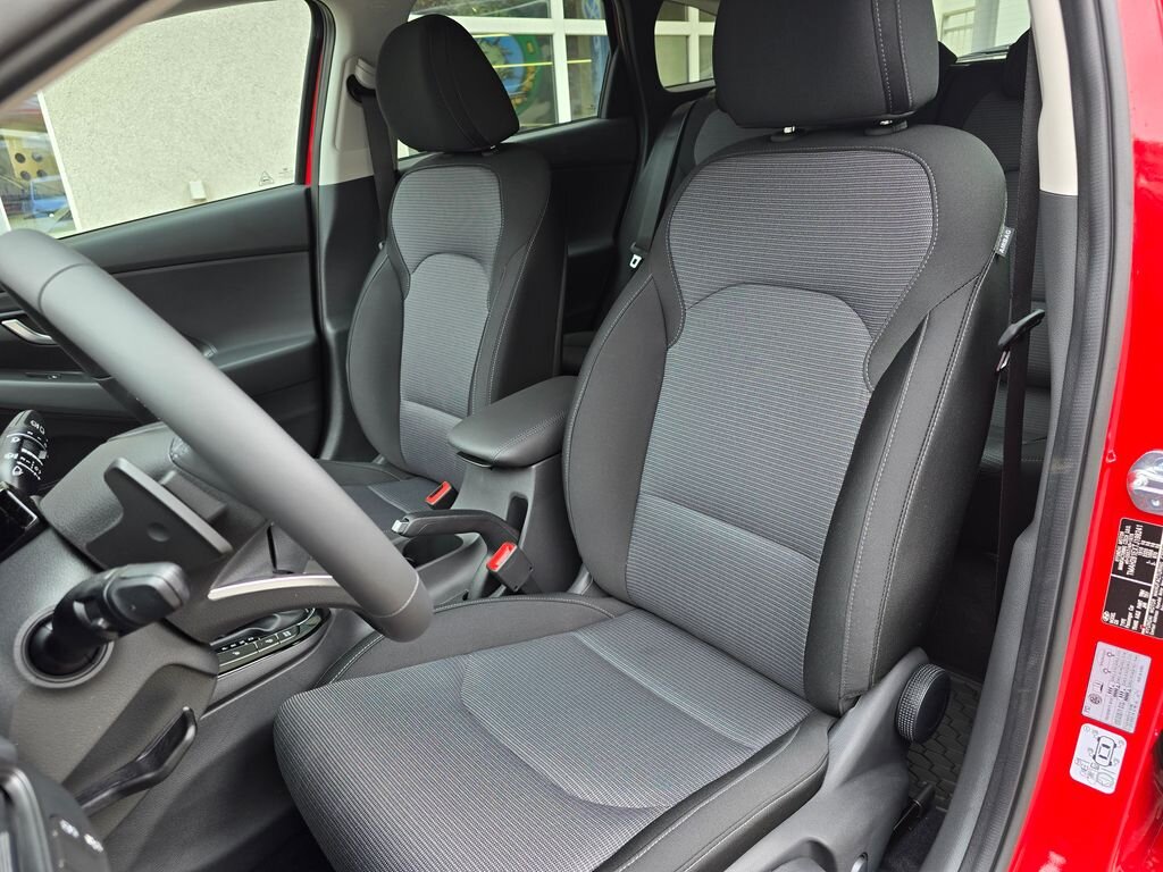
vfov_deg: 58.9
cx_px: 582
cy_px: 436
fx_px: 773
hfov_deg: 73.9
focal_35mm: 23
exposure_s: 1/180
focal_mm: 6.3
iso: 64
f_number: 1.7
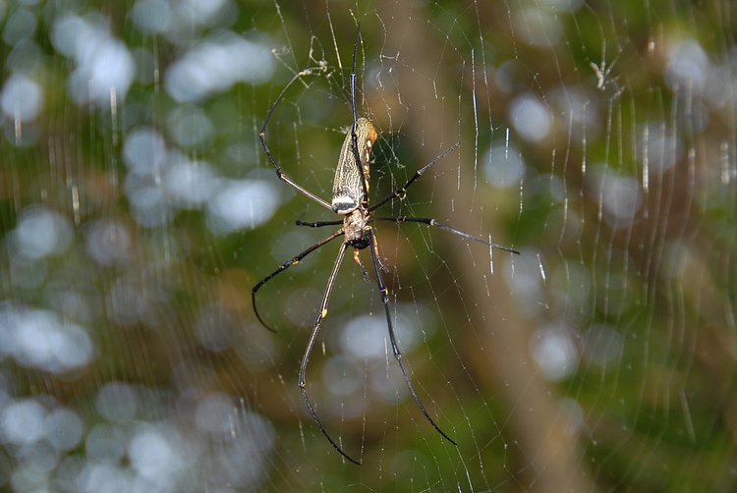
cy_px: 246
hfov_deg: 18.2
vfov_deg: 12.2
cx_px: 368
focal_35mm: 112
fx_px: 2306
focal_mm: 75
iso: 110
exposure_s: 1/60
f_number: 5
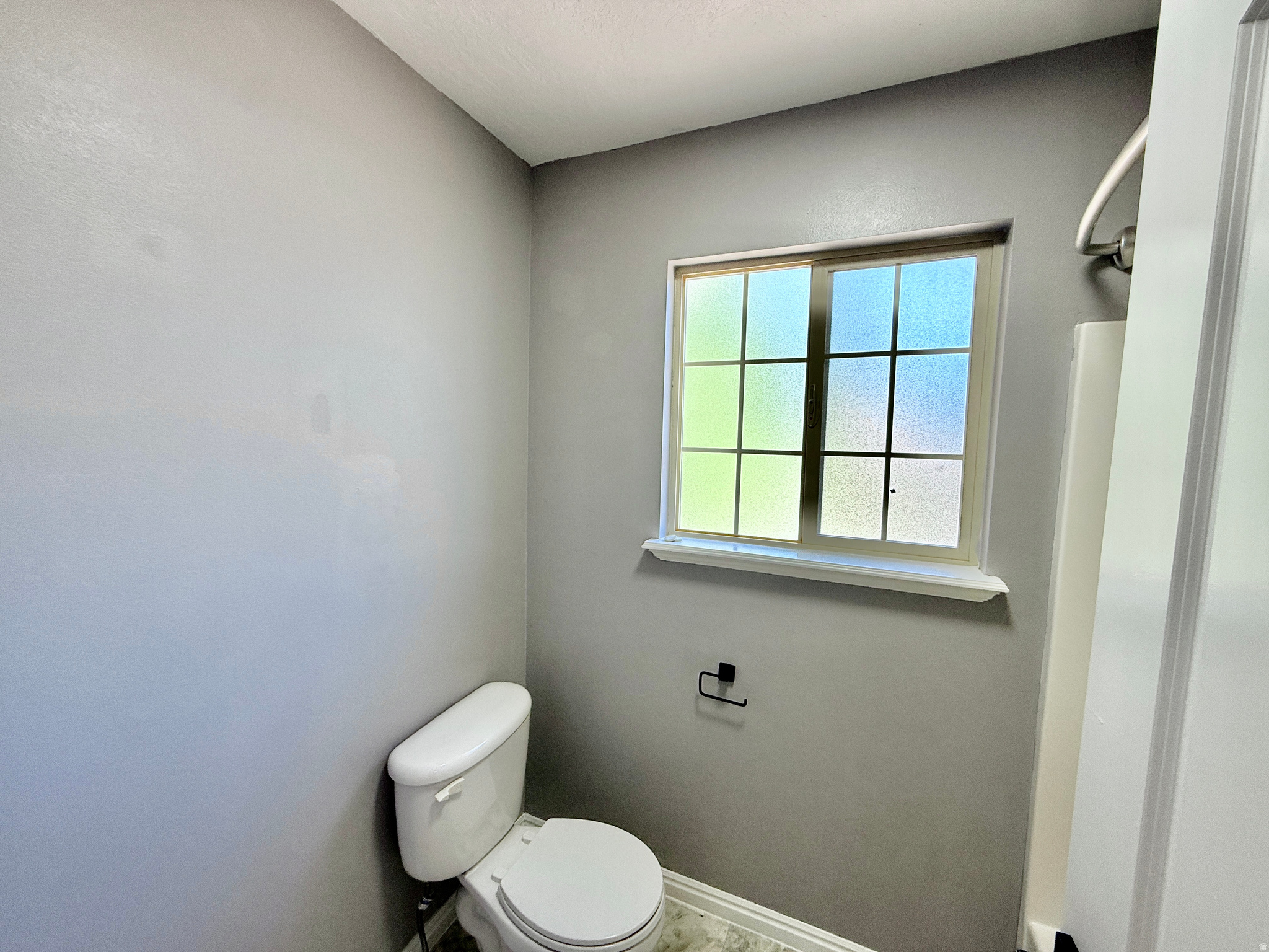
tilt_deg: -4.4
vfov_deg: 85.7
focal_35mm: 14
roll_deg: -1.1
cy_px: 476
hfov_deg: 102.1
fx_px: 513
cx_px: 634
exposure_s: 1/177
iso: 50
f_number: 2.2
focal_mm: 2.22
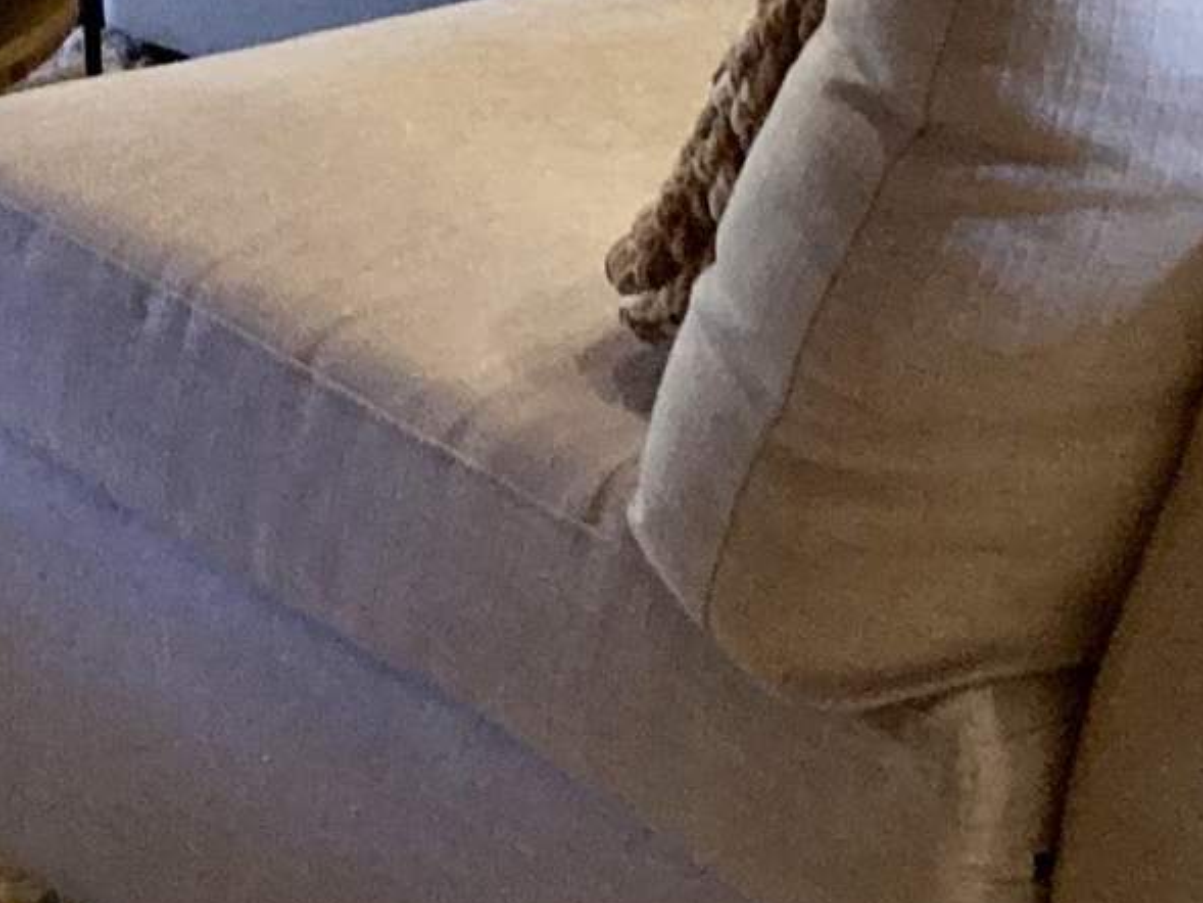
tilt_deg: -2.9
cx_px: -492
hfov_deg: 12.9
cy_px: -1258
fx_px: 5075
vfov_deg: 9.1
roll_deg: -0.4
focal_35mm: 146
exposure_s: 1/60
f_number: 1.8
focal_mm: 3.99
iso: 250
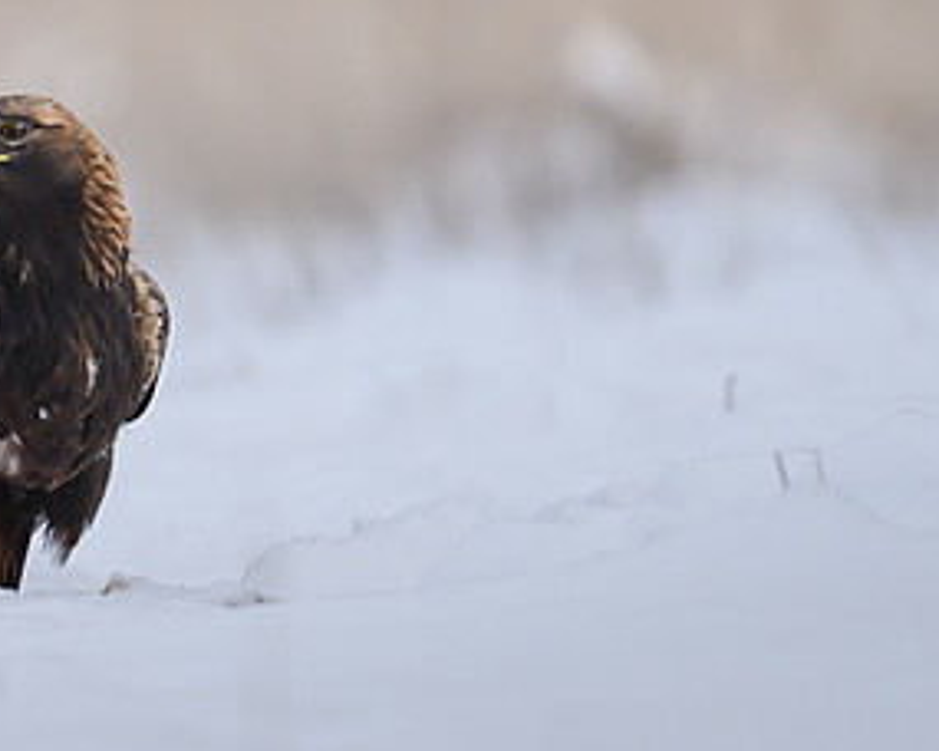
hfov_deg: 1.1
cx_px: 67
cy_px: 32
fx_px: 51079
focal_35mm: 1838
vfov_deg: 0.8
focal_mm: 560
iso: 1000
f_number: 4
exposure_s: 1/640
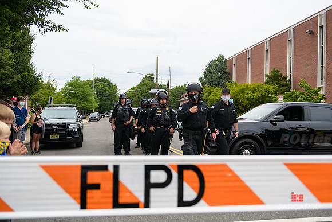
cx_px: 166
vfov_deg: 37.9
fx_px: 323
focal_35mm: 35
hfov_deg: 54.4
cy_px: 111
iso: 200
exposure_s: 1/400
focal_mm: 35
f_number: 3.2
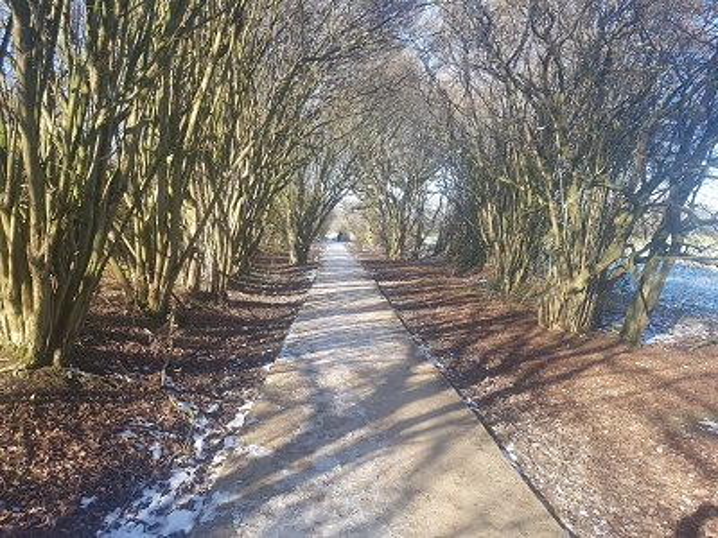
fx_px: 539
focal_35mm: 26
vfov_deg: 53.1
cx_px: 359
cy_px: 269
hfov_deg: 67.3
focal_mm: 4.2
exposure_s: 1/416
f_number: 1.7
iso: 50
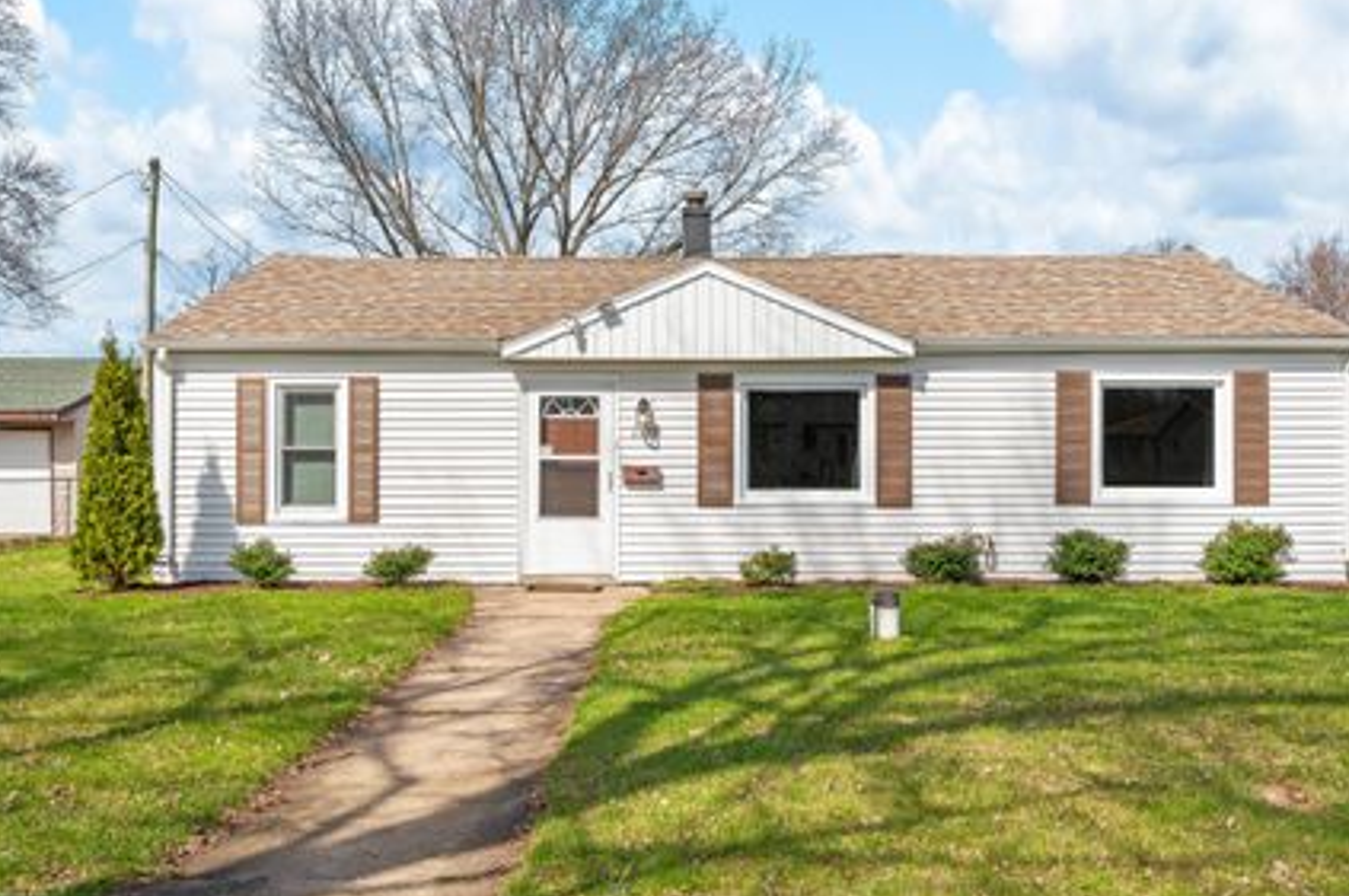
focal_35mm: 27
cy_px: 415
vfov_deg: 48.4
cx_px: 721
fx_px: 995
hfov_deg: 68.2
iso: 250
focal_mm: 22.5
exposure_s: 1/250
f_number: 10
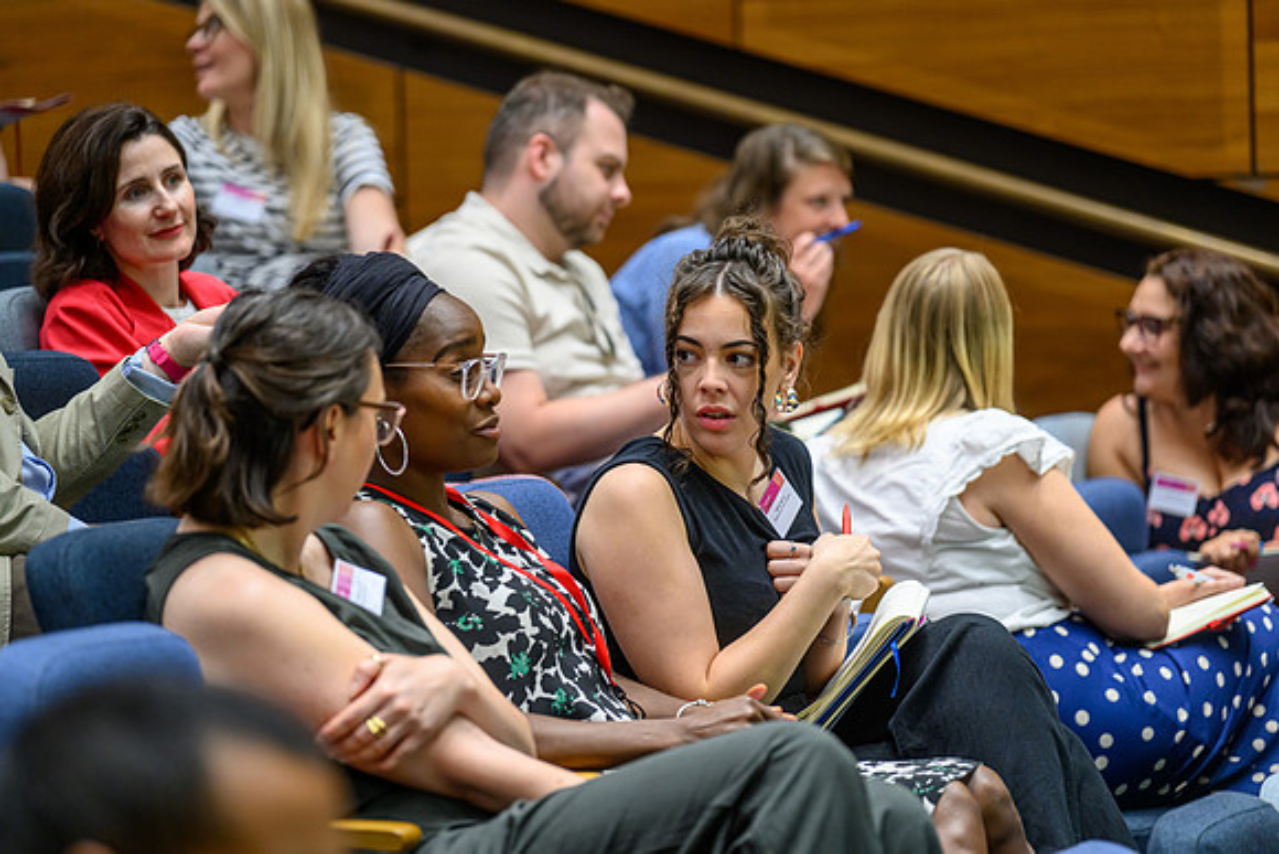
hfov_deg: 13.7
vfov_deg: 9.1
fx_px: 5343
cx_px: 640
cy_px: 427
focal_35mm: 150
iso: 1600
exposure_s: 1/200
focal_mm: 150
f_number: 2.8
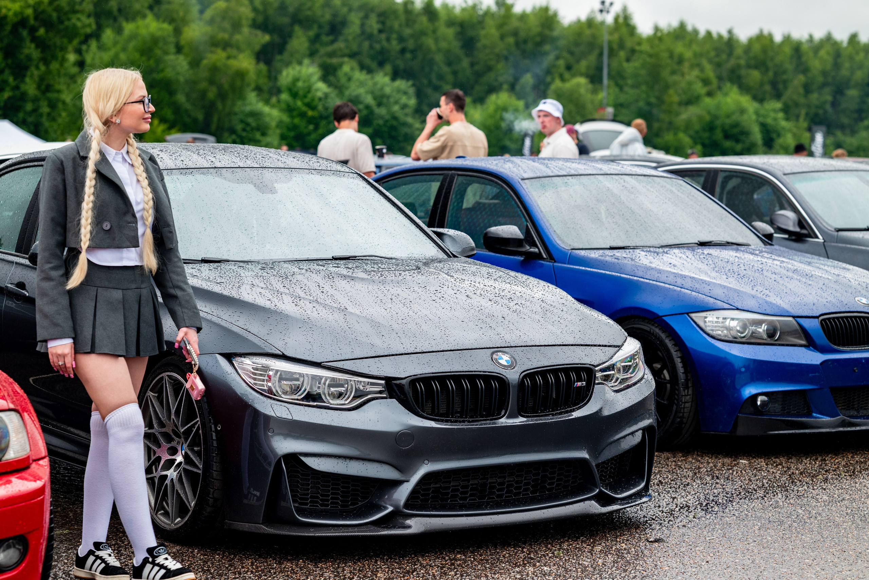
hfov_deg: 23.9
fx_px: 2053
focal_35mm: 85
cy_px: 290
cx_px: 434
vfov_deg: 16.1
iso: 400
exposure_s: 1/800
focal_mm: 85
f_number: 4.5
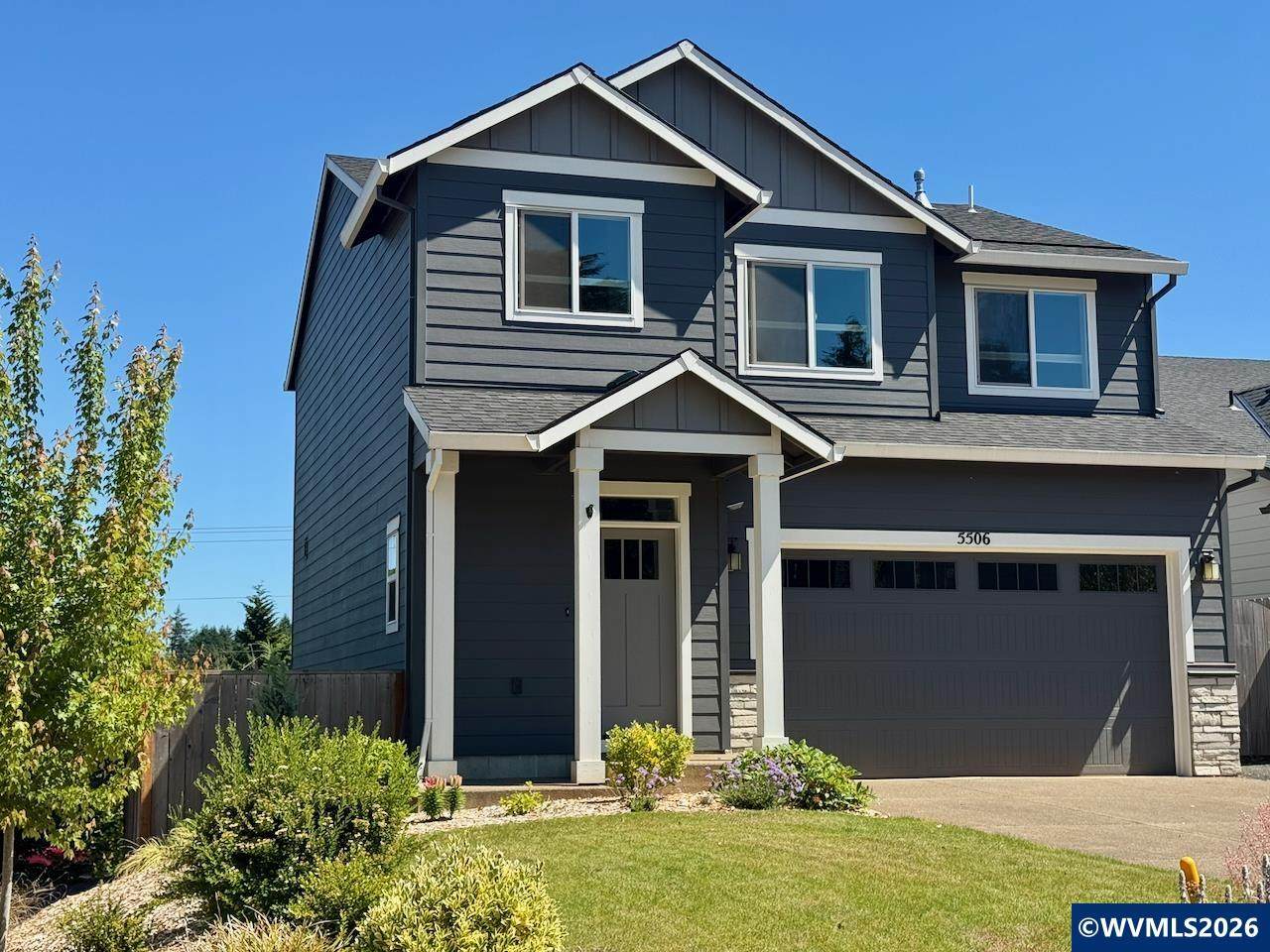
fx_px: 1761
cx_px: 635
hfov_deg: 39.7
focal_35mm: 48
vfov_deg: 30.3
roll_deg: +0.9
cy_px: 476
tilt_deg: +7.8
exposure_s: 1/2959
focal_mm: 6.76
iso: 64
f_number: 1.78
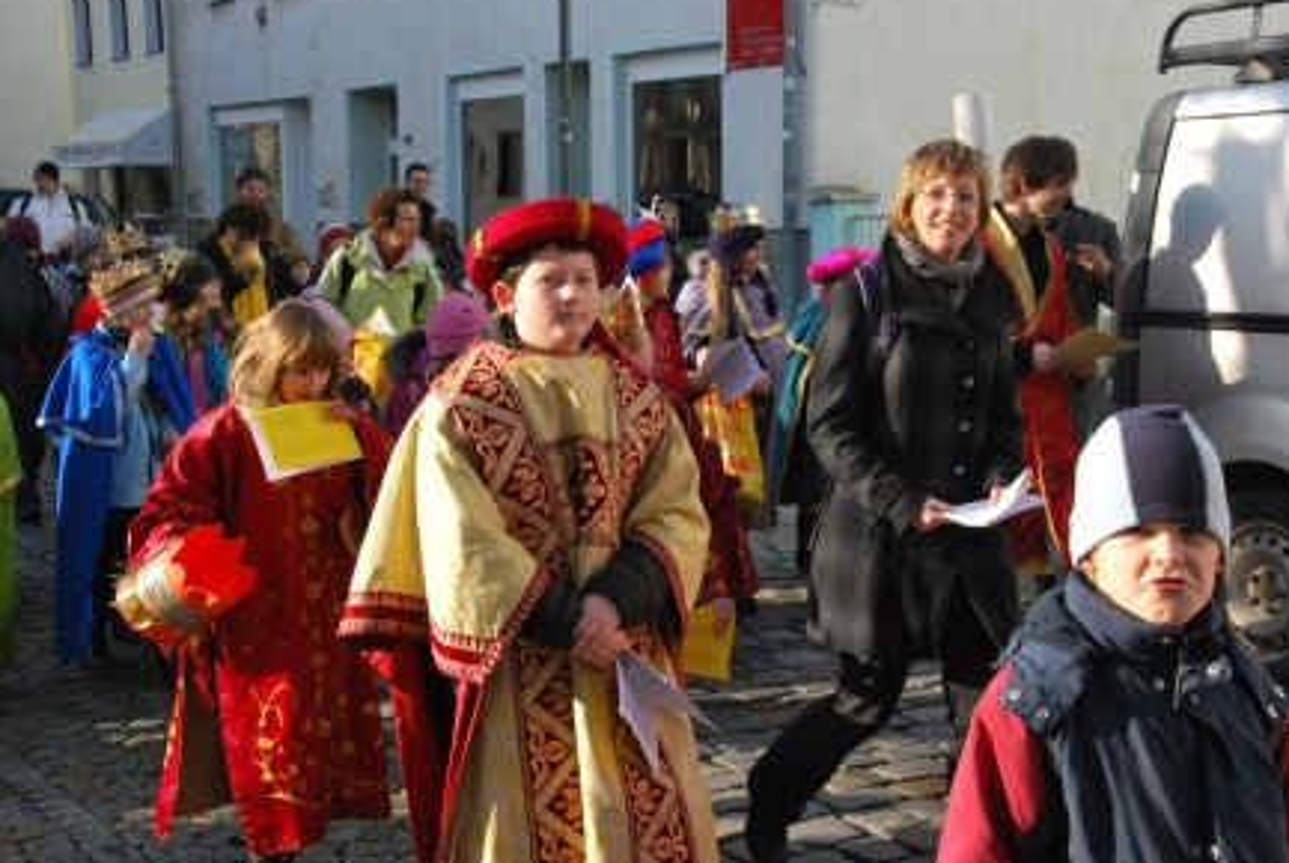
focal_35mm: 59
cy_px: 426
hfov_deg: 33.9
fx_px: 2115
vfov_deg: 23.1
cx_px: 664
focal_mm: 38
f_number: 10
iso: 800
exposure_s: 1/400
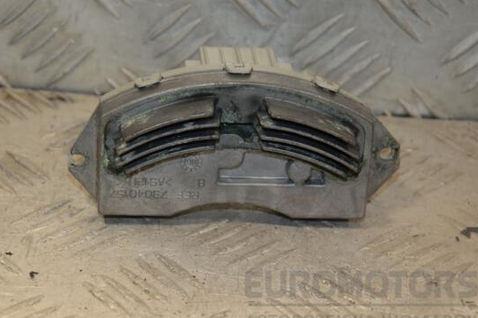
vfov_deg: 10.9
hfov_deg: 16.3
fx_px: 1666
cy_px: 166
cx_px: 228
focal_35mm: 126
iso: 800
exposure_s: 1/200
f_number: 7.1
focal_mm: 75
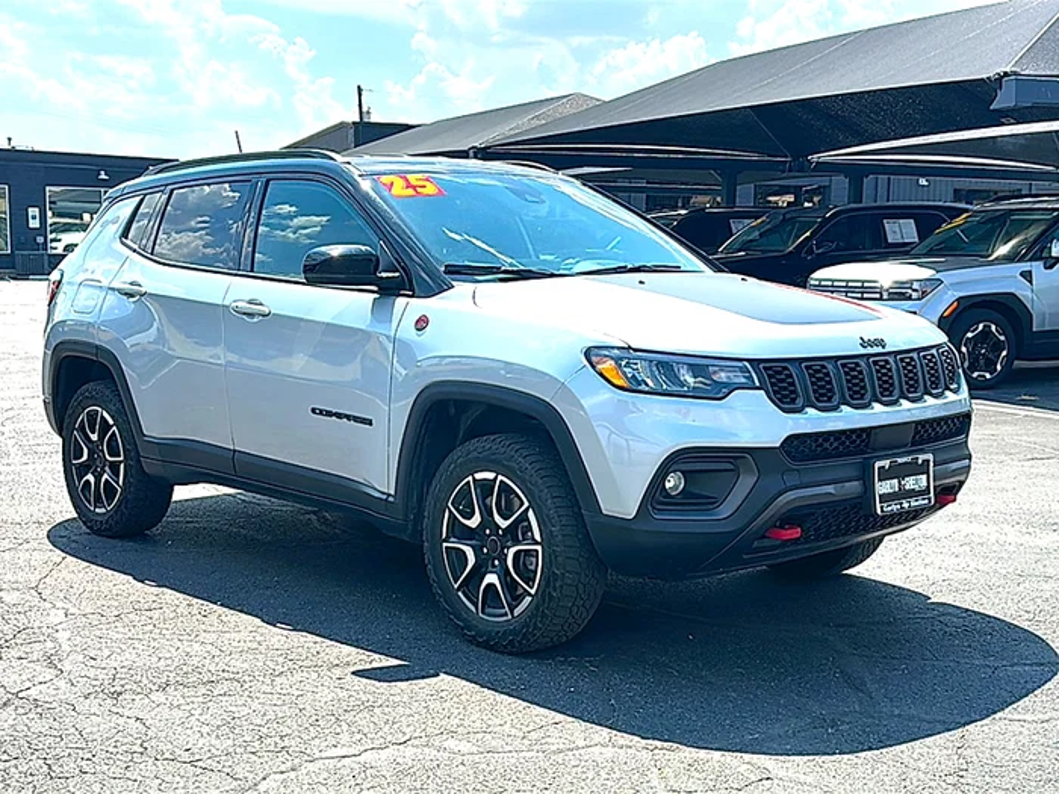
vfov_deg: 36.8
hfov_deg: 47.9
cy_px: 397
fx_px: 1193
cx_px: 530
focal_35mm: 39
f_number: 1.78
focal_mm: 6.86
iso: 80
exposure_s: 1/3745
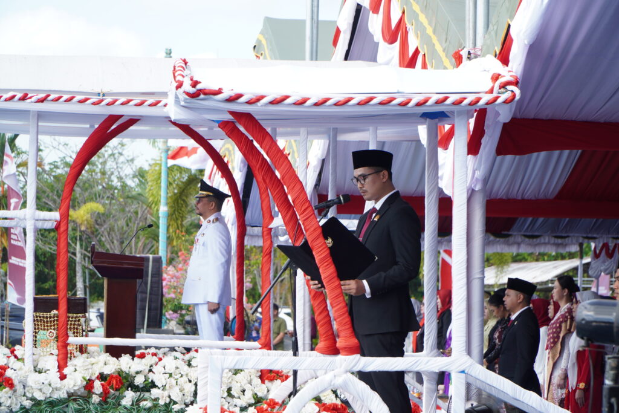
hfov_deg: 13.0
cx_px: 310
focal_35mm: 158
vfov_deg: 8.7
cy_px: 206
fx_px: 2708
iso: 200
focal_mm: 105
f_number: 6.3
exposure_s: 1/200
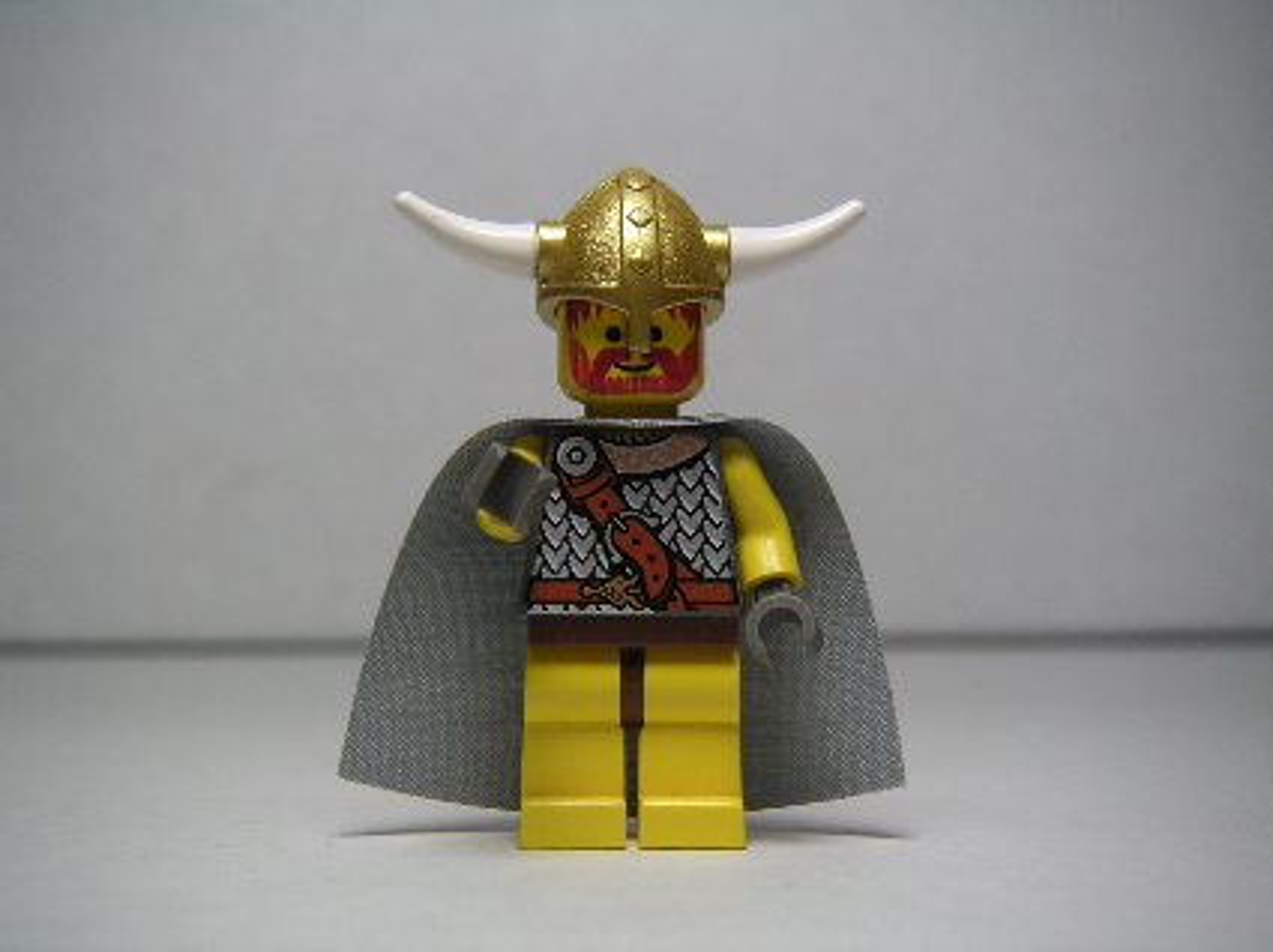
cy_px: 476
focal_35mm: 70
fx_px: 2572
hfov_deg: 27.8
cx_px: 636
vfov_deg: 21.0
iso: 50
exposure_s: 1/90
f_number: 3.1
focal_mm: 10.9
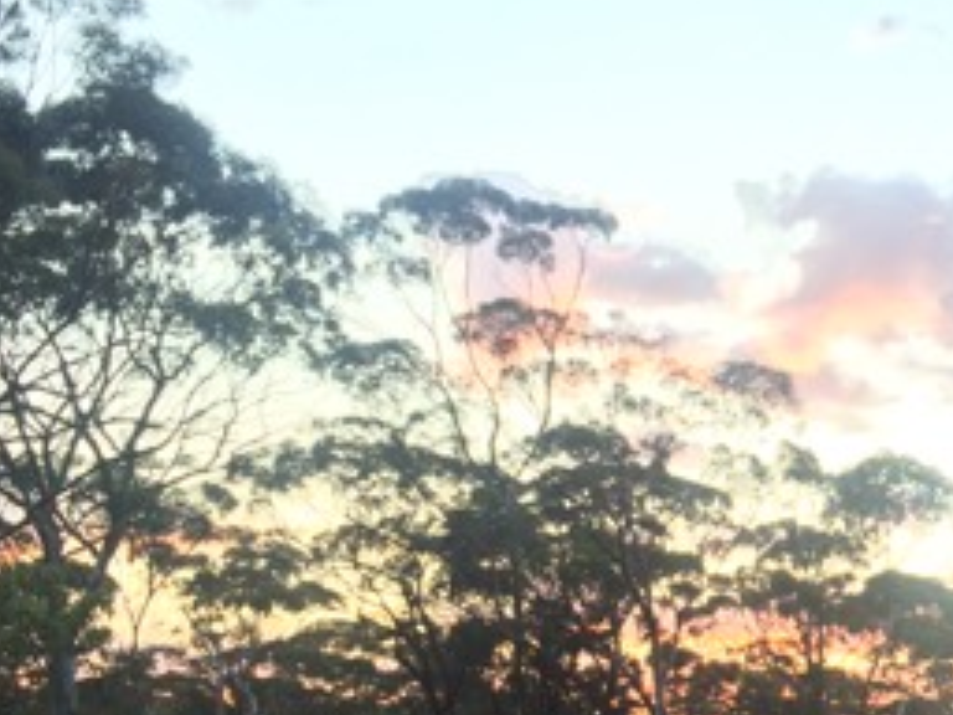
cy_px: 428
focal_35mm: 59
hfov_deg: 30.7
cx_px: 923
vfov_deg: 24.8
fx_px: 1624
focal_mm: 4.15
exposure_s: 1/30
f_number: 2.2
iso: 40
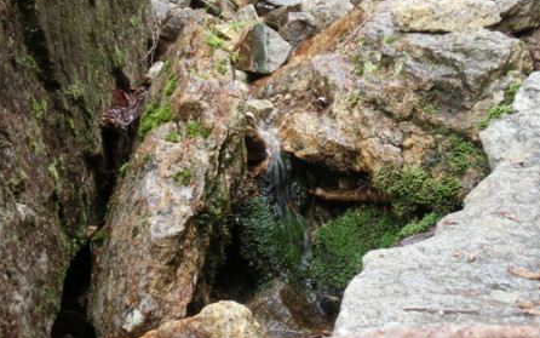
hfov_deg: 33.5
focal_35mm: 61
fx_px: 898
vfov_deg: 21.3
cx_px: 269
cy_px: 159
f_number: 4.5
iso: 400
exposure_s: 1/25
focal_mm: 10.11
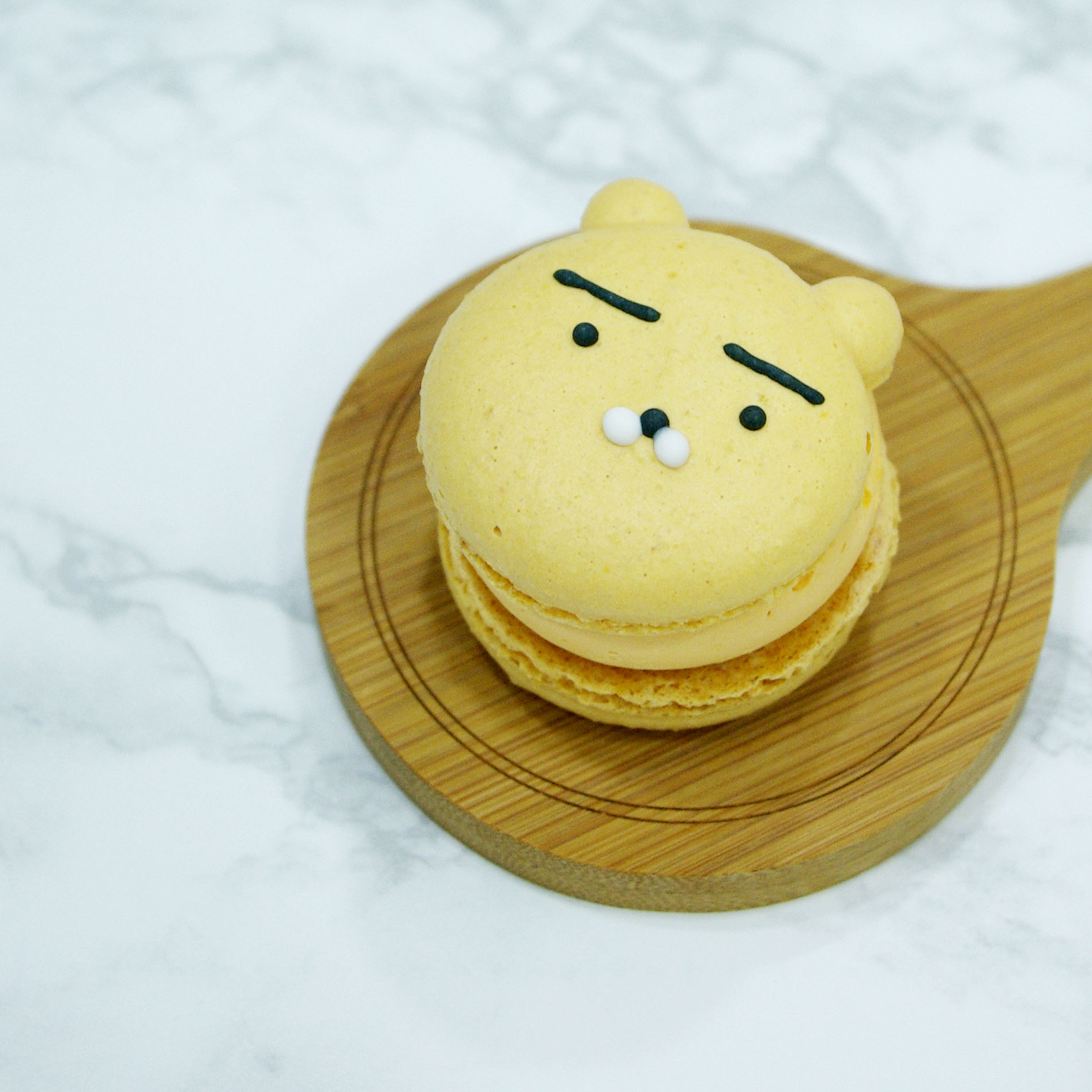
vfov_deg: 21.6
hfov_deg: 21.6
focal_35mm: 80
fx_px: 2855
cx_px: 658
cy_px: 416
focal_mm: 30.63
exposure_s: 1/60
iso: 400
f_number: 4
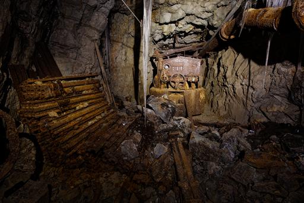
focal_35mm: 17
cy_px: 102
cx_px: 152
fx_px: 144
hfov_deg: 93.2
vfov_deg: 70.5
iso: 100
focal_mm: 17
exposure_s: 1/1.3
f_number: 5.6
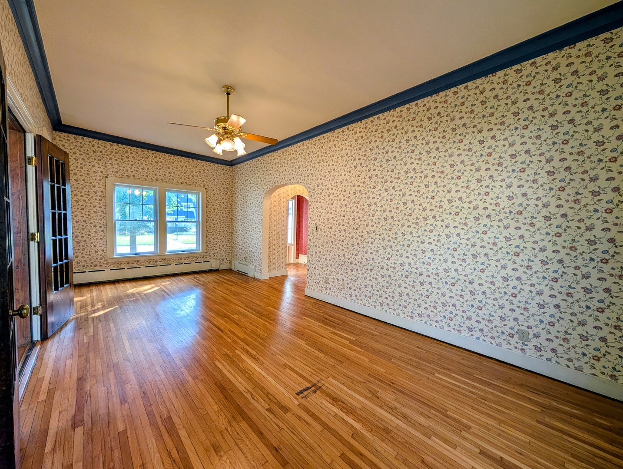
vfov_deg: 94.7
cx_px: 312
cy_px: 234
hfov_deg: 110.5
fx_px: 216
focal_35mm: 12
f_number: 1.7
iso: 52
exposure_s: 1/145
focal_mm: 2.02
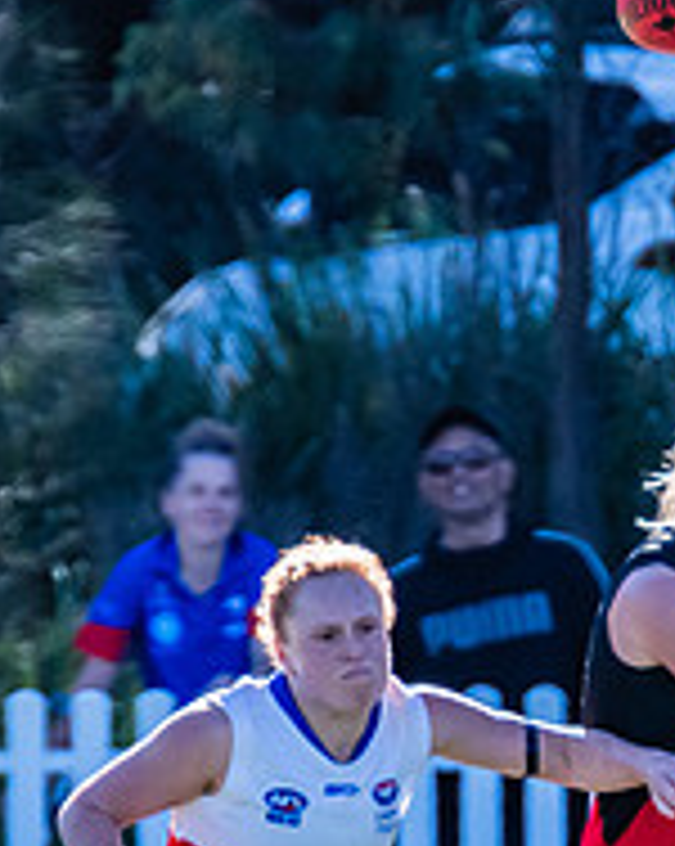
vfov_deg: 0.7
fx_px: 64682
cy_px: 1035
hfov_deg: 0.6
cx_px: 941
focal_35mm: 2586
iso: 800
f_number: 9
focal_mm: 600
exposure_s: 1/1250
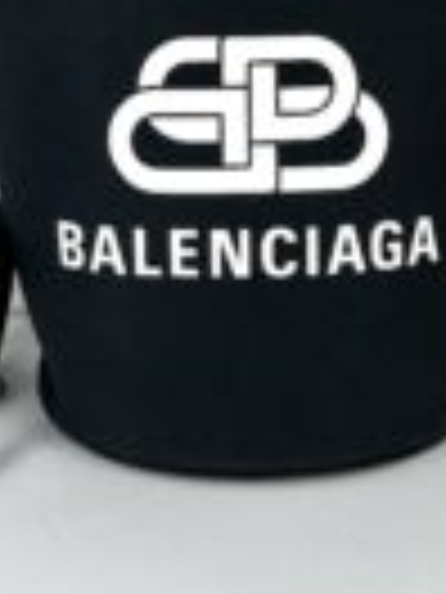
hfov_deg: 18.7
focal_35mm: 79
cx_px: 239
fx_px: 1357
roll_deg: -0.8
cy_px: 108
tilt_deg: -14.4
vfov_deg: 24.3
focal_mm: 5.7
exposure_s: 1/180
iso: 40
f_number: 1.5
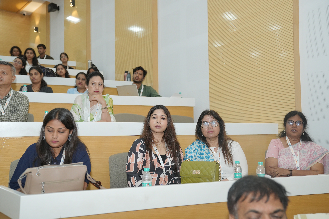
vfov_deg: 33.4
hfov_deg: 48.5
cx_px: 164
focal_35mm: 40
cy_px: 110
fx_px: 366
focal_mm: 40
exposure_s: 1/200
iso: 1250
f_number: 4
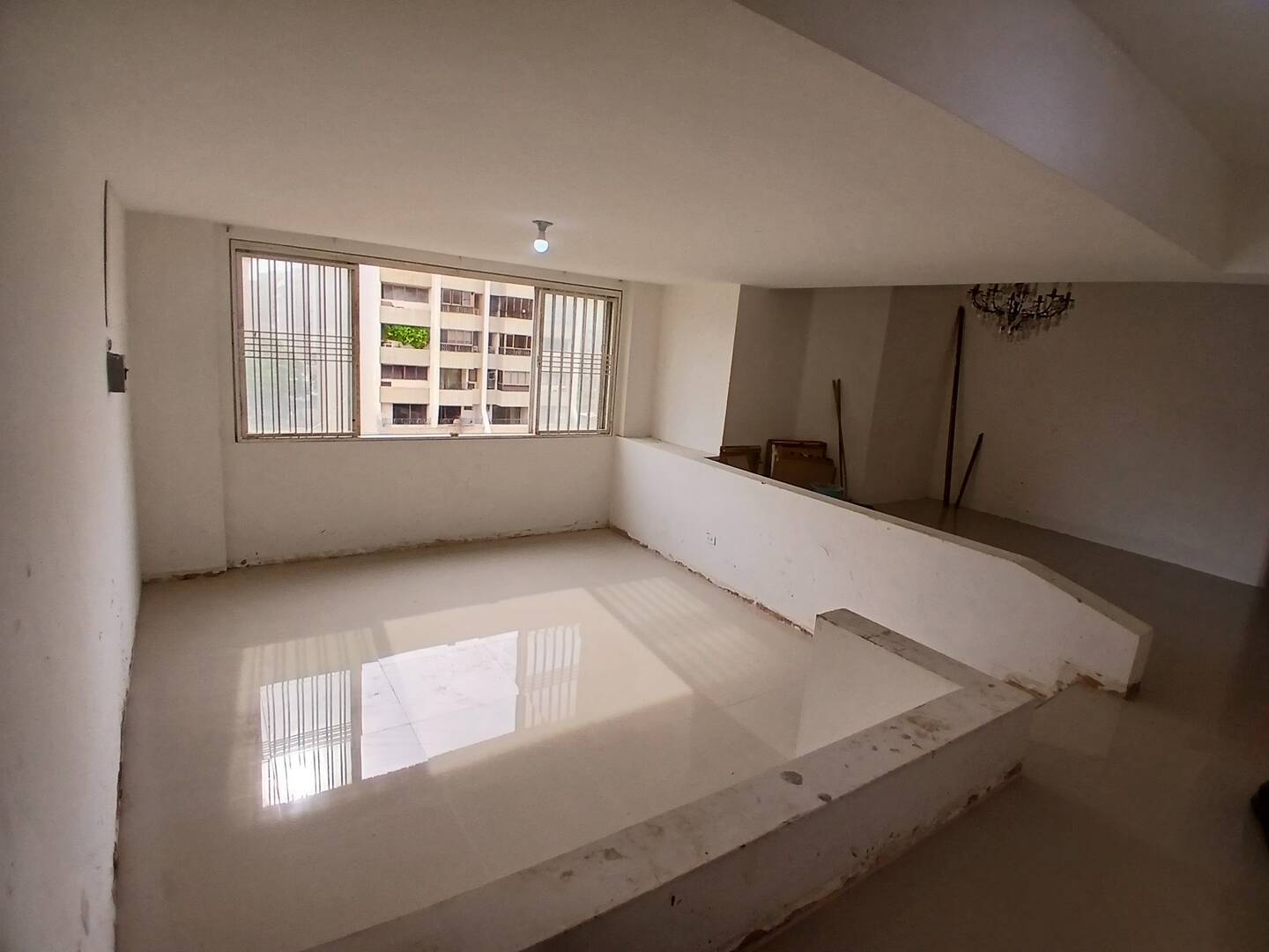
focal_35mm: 17
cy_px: 476
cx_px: 634
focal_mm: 1.4
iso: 50
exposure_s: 1/188
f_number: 2.2
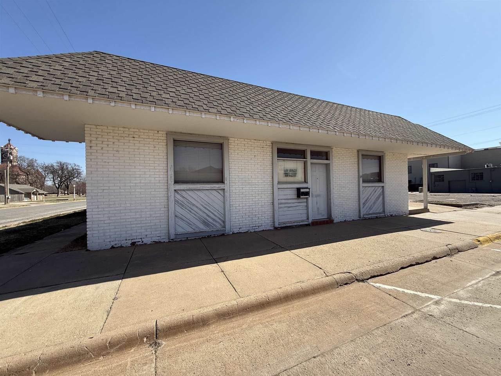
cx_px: 250
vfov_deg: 85.7
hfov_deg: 102.1
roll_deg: +0.9
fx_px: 203
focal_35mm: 14
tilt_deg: +0.8
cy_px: 188
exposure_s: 1/1534
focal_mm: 2.22
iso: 50
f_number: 2.2
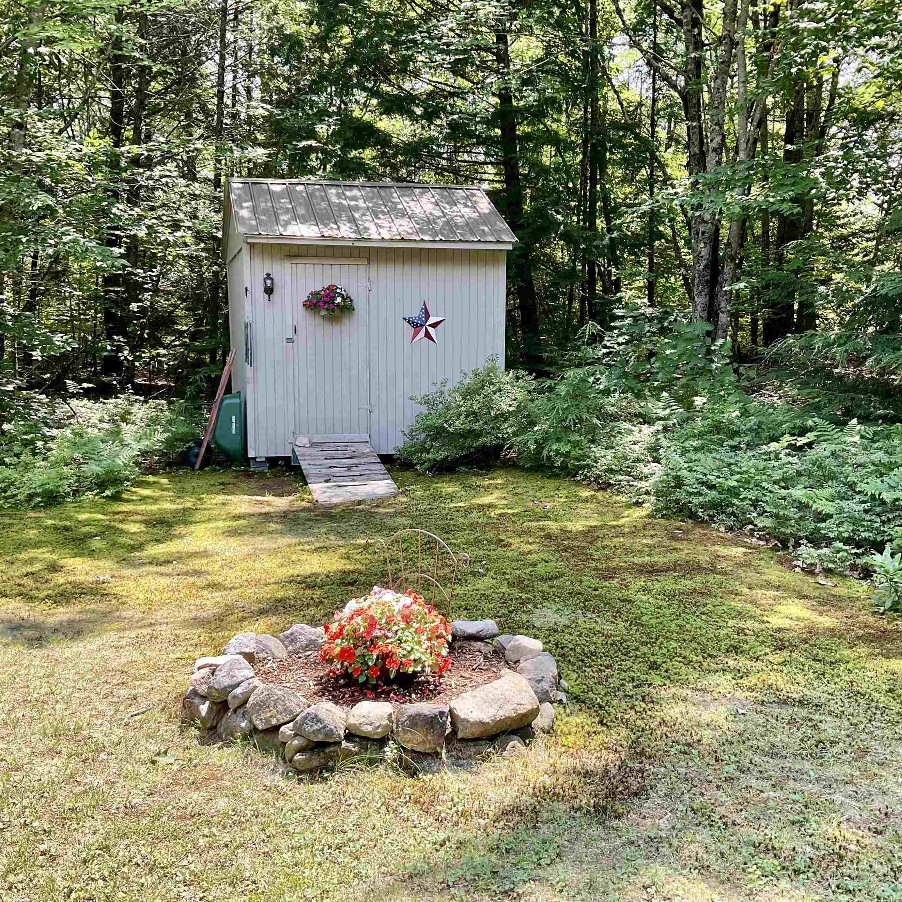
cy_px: 459
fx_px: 1032
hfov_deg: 47.2
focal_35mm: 35
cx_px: 431
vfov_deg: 47.2
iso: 16
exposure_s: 1/181
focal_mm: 3
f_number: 1.8
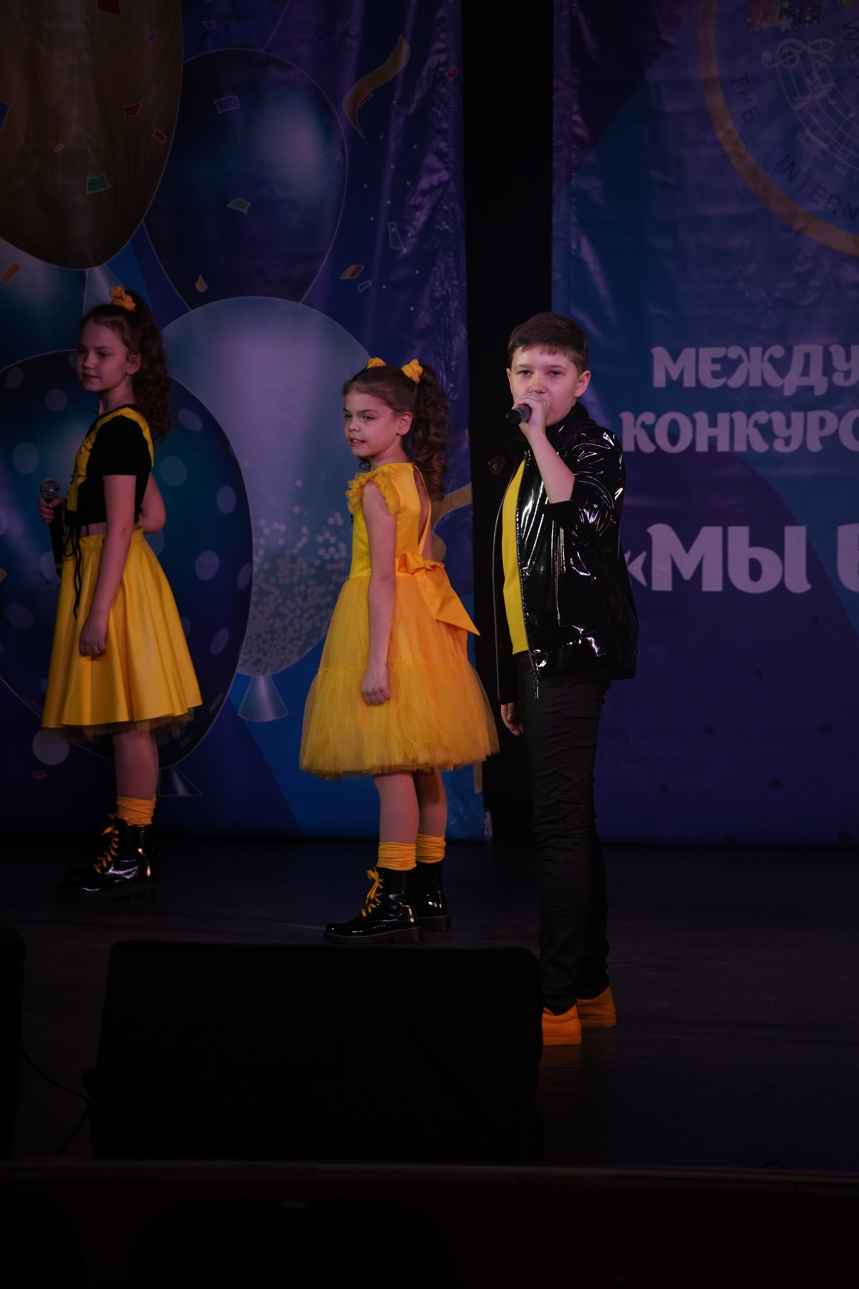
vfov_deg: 12.2
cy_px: 644
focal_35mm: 169
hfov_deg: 8.1
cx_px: 430
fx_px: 6048
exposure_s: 1/400
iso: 2000
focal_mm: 169
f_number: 5.6
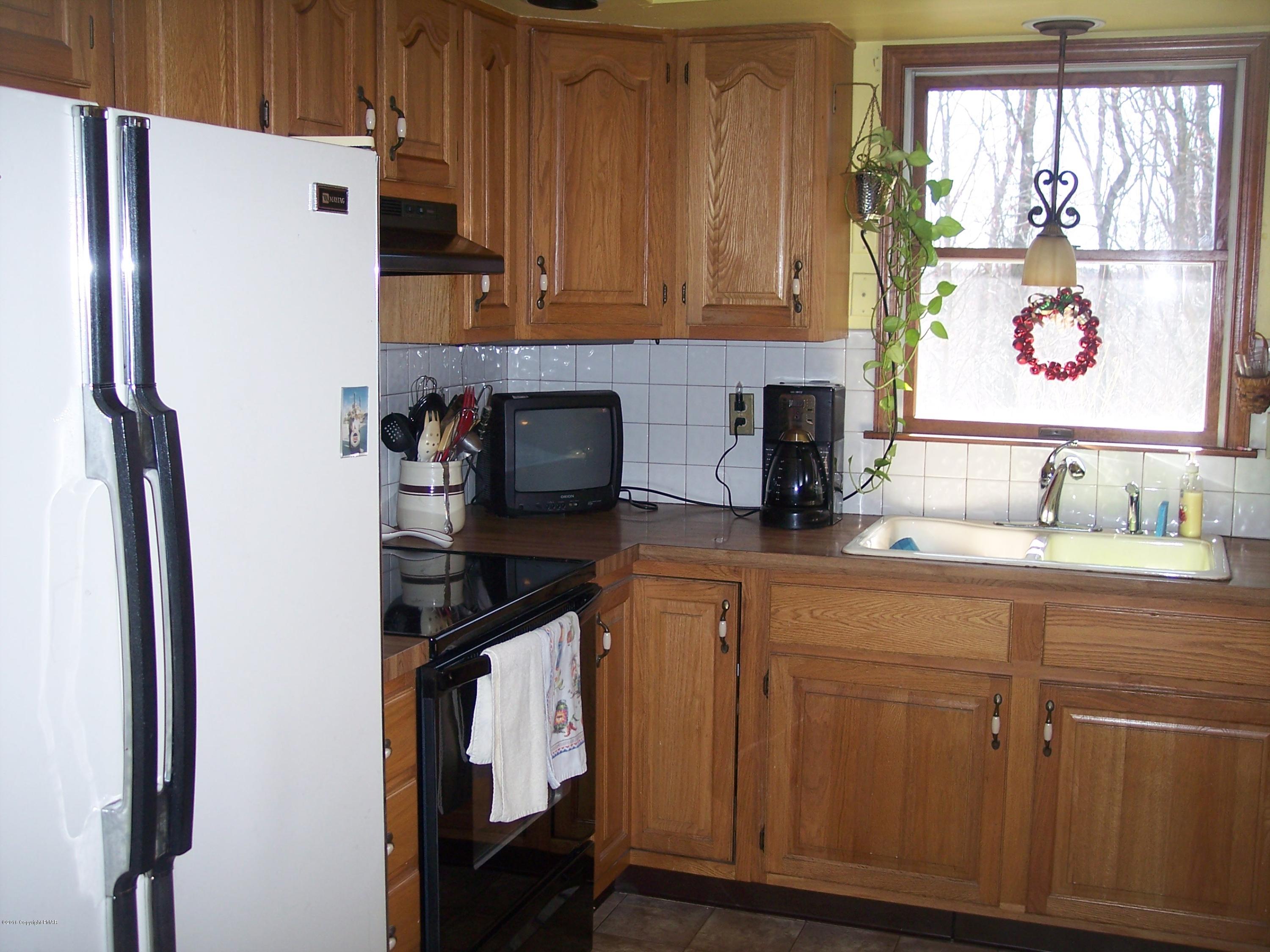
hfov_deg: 47.9
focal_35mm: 39
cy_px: 476
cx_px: 635
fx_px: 1431
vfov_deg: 36.8
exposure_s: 1/60
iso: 100
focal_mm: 8
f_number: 2.8
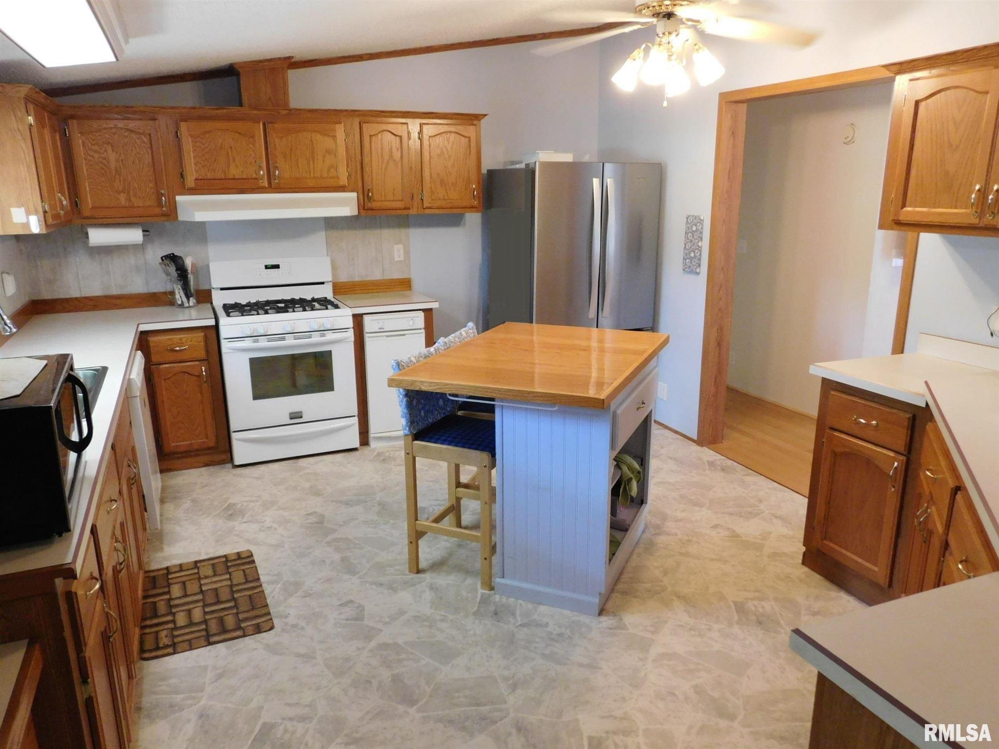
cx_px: 500
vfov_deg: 54.9
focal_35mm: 25
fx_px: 721
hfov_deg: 69.4
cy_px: 374
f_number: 3.1
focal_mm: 4.5
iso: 400
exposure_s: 1/25
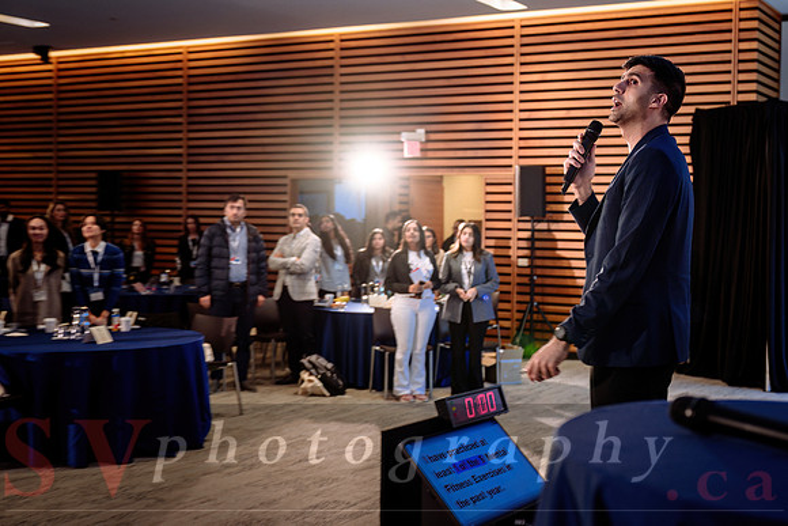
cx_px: 463
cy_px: 253
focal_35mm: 52
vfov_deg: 25.9
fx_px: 1145
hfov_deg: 37.9
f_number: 3.2
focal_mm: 44
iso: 640
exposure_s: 1/100
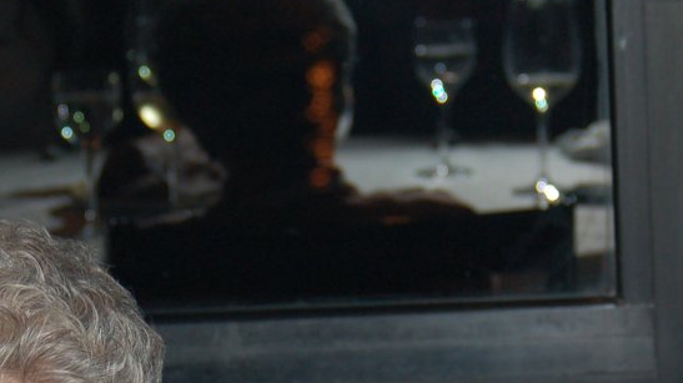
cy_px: 593
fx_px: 3910
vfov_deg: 5.6
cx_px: 231
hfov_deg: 10.0
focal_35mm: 216
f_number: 4.5
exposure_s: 1/60
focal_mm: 50
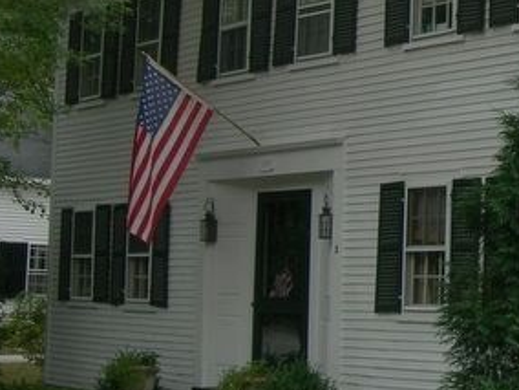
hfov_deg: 17.4
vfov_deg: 13.7
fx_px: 1604
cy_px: 44
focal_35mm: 107
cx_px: 656
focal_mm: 7.8
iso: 50
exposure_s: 1/130
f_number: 4.8
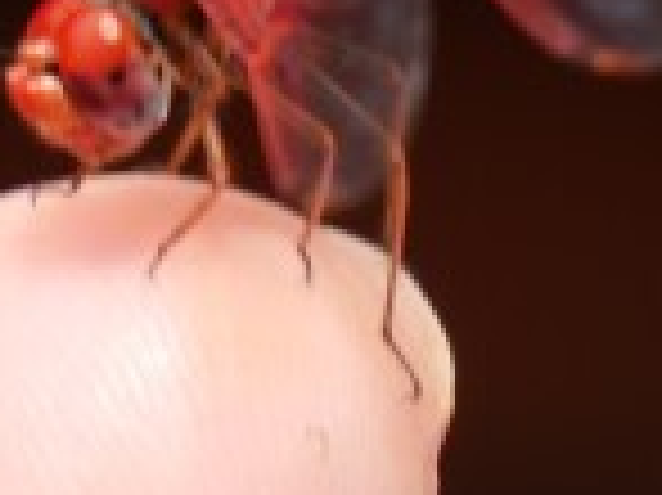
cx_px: 164
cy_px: 0
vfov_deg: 0.9
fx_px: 31204
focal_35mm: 1633
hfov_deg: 1.2
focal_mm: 150
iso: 250
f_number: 5.6
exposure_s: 1/320
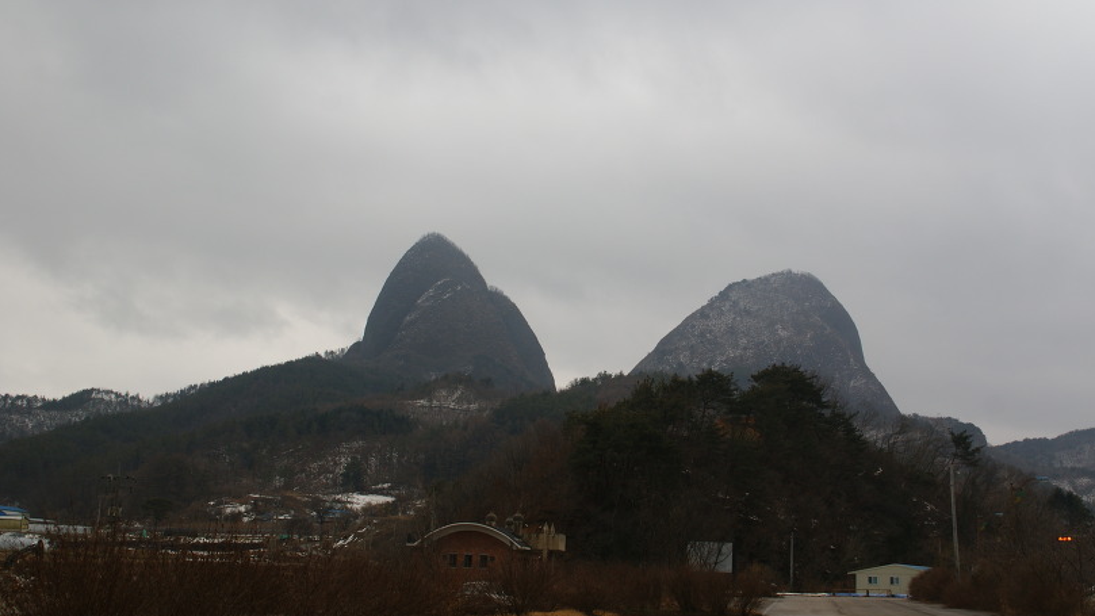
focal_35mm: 55
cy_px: 292
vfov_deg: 21.8
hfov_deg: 37.8
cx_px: 594
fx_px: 1597
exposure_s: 1/80
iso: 100
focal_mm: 30
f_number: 9
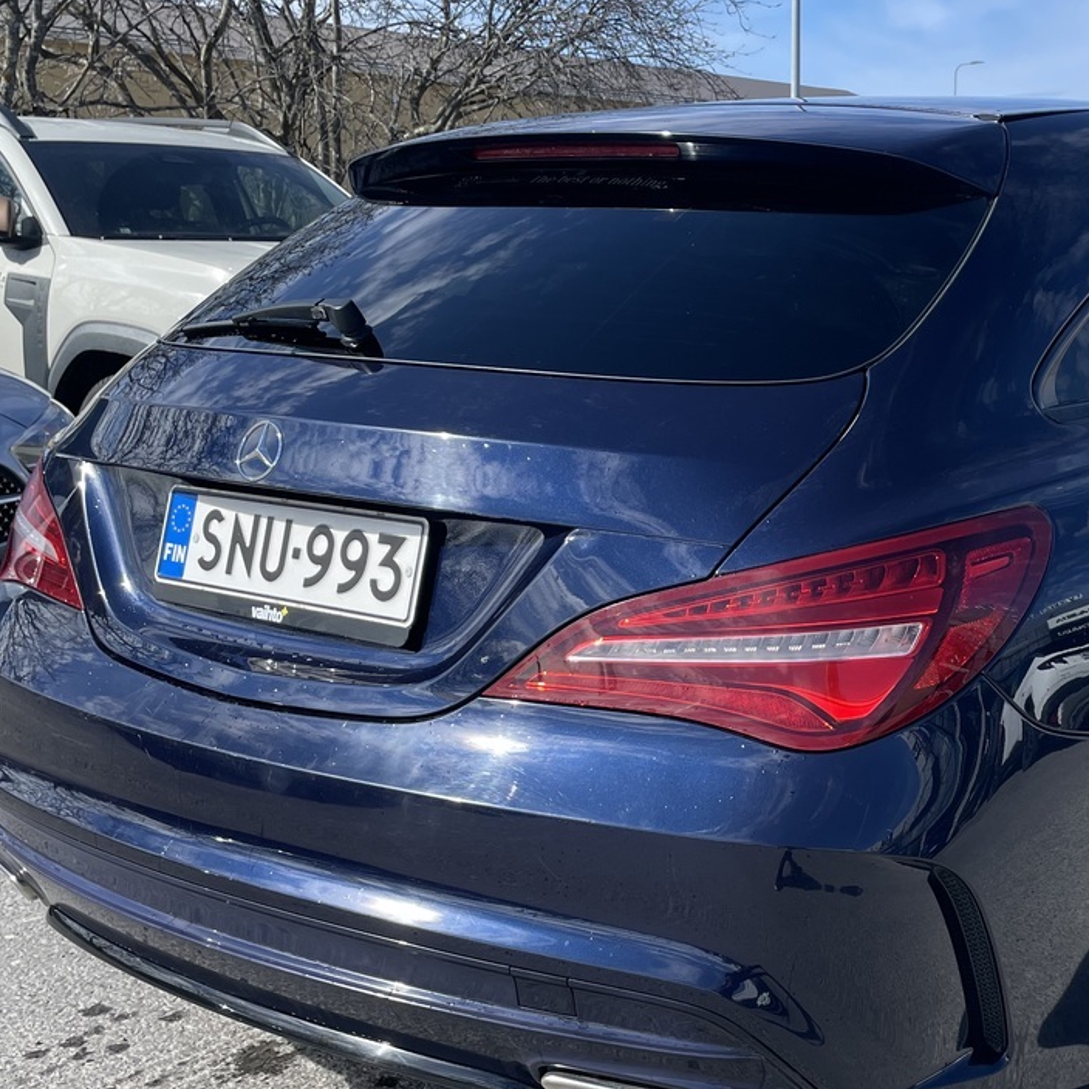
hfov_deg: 35.0
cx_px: 857
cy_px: 586
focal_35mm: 47
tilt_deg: -11.3
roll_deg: -0.1
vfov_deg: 36.0
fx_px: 1673
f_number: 1.6
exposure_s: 1/1949
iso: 32
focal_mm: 4.2
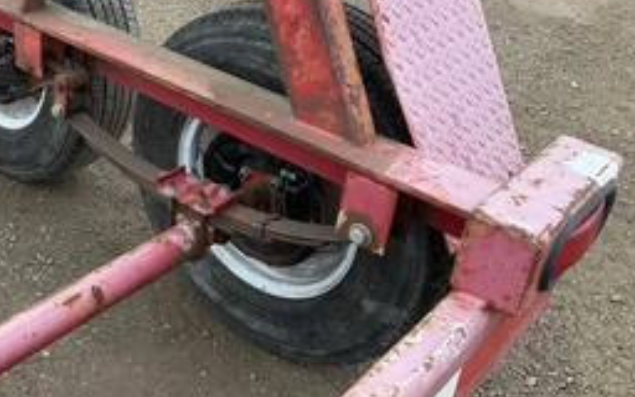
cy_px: 139
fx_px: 831
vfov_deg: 26.7
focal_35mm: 48
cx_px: 151
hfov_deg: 40.5
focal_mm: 3
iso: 50
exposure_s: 1/122
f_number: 1.8
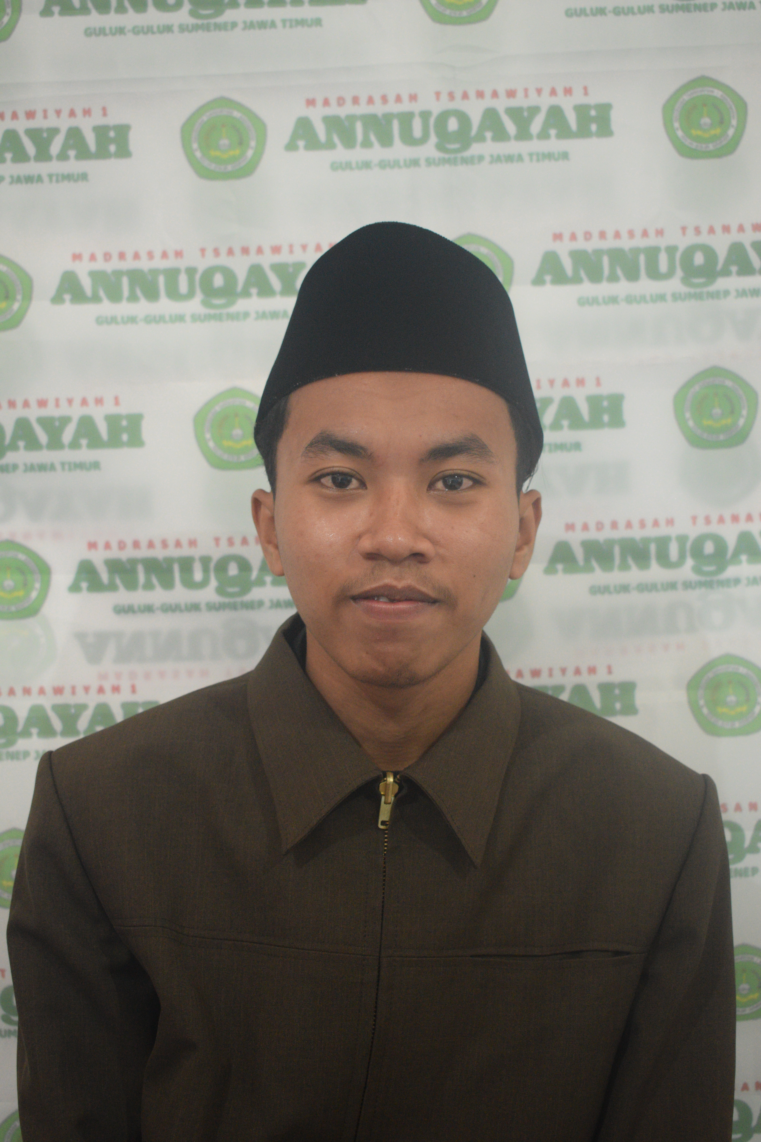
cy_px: 571
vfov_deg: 42.3
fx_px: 1474
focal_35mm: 46
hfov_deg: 28.9
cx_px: 380
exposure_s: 1/25
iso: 2200
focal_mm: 31
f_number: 4.2
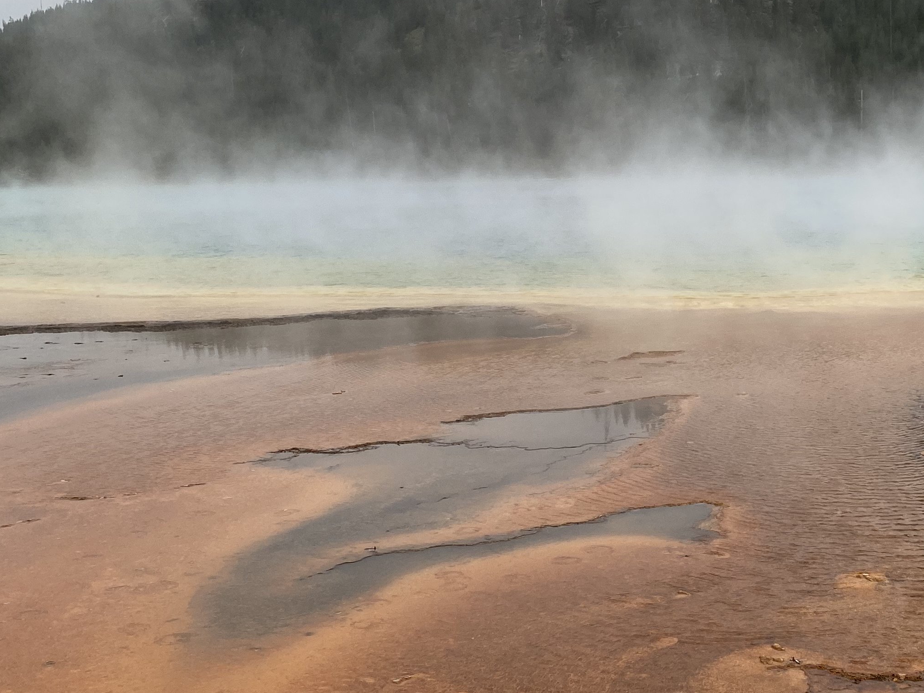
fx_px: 1388
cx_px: 717
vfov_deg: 28.0
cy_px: 286
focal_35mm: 52
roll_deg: +0.9
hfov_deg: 35.8
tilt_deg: -4.6
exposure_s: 1/693
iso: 32
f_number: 1.8
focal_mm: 4.25
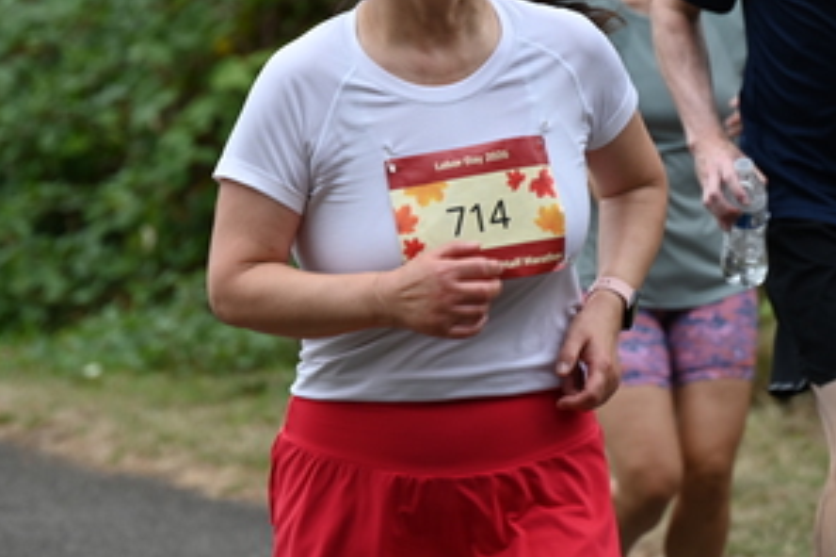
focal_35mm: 372
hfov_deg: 5.5
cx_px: 330
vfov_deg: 3.7
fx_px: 8634
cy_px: 78
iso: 400
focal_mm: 200
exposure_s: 1/500
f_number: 6.3
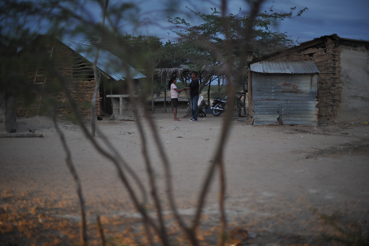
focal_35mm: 50
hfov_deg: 39.6
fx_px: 512
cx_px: 184
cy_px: 123
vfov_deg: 27.0
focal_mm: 50
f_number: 1.4
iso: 800
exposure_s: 1/40
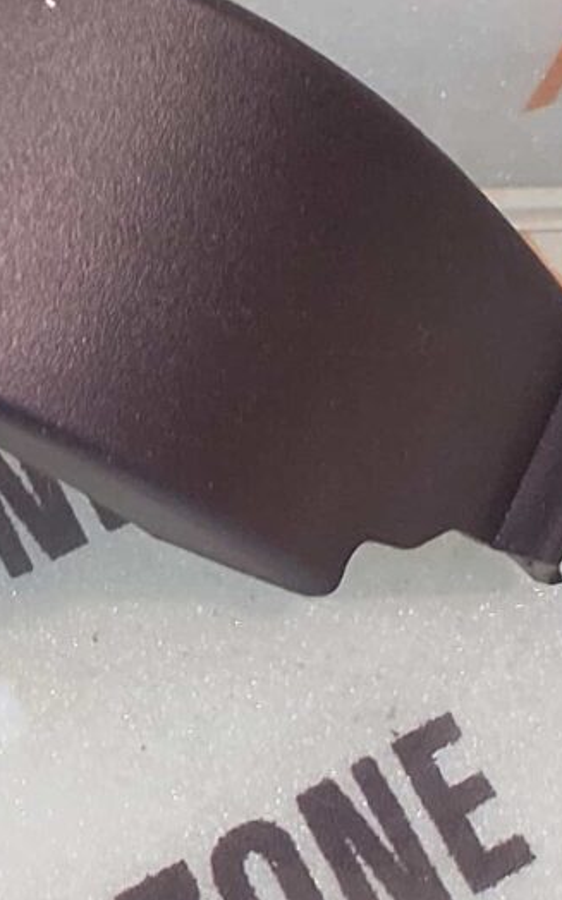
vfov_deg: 23.1
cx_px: -1311
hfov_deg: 9.7
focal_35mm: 88
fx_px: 2159
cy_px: 132
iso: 225
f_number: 1.79
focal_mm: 4.74
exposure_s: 1/33
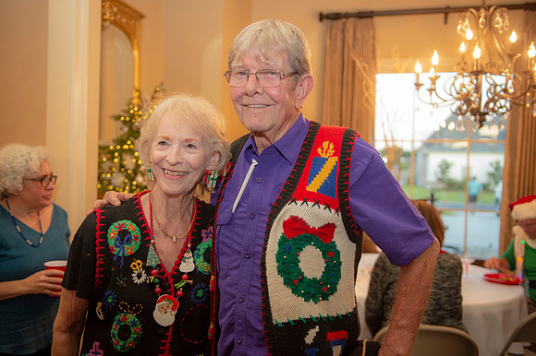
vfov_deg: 41.1
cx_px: 268
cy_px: 178
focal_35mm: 32
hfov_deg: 58.7
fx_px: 476
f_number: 2.8
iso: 800
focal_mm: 32
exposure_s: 1/60
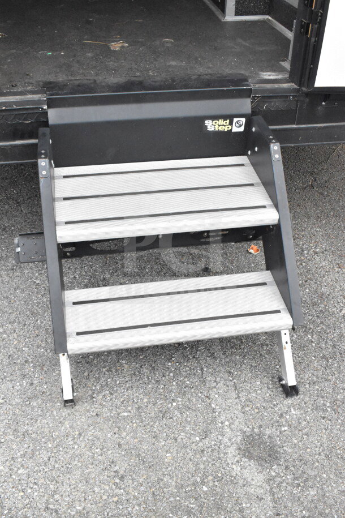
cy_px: 259
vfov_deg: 51.3
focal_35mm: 38
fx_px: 539
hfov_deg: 35.5
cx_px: 172
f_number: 11
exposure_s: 1/500
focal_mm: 25
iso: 6400
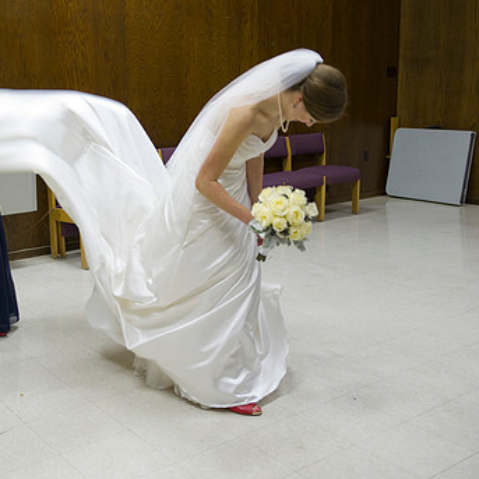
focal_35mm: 46
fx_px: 720
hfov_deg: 36.5
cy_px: 211
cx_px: 173
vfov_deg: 36.7
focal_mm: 32
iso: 1250
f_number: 3.5
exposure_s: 1/60
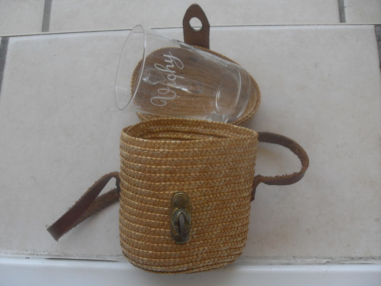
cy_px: 143
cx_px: 190
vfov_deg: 38.7
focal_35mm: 37
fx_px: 407
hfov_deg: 50.1
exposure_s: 1/90
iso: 80
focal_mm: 6.3
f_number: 2.8
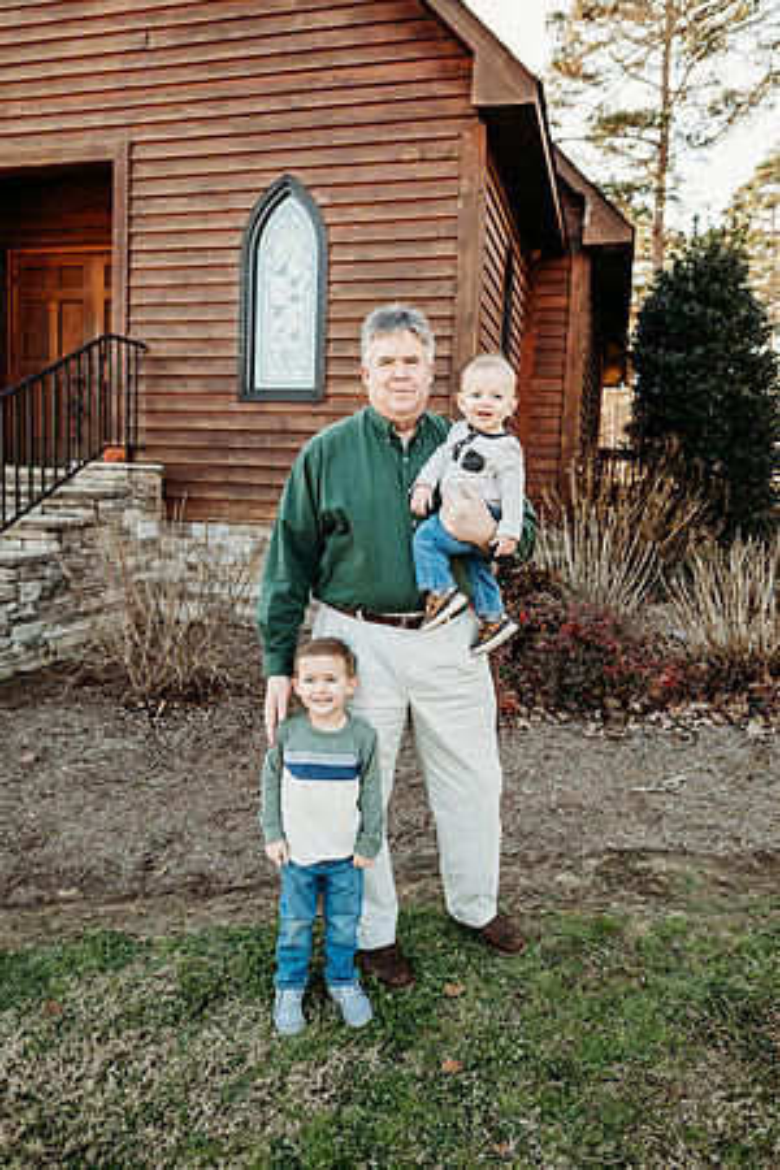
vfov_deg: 73.7
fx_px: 780
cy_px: 585
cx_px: 390
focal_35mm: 24
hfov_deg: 53.1
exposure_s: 1/320
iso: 250
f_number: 2.8
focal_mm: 24
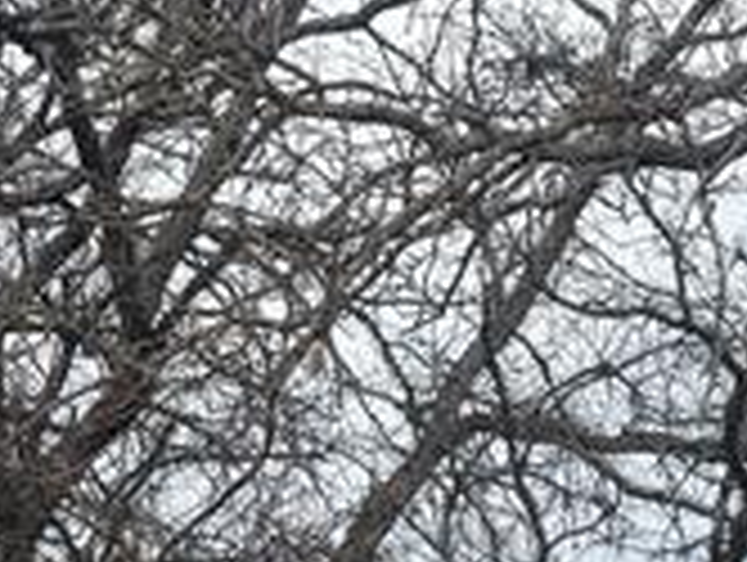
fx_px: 3198
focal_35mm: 148
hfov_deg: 13.1
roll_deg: +0.9
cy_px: 1628
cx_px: 832
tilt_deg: -4.9
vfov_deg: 8.5
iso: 80
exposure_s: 1/1018
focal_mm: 6.76
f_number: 1.78
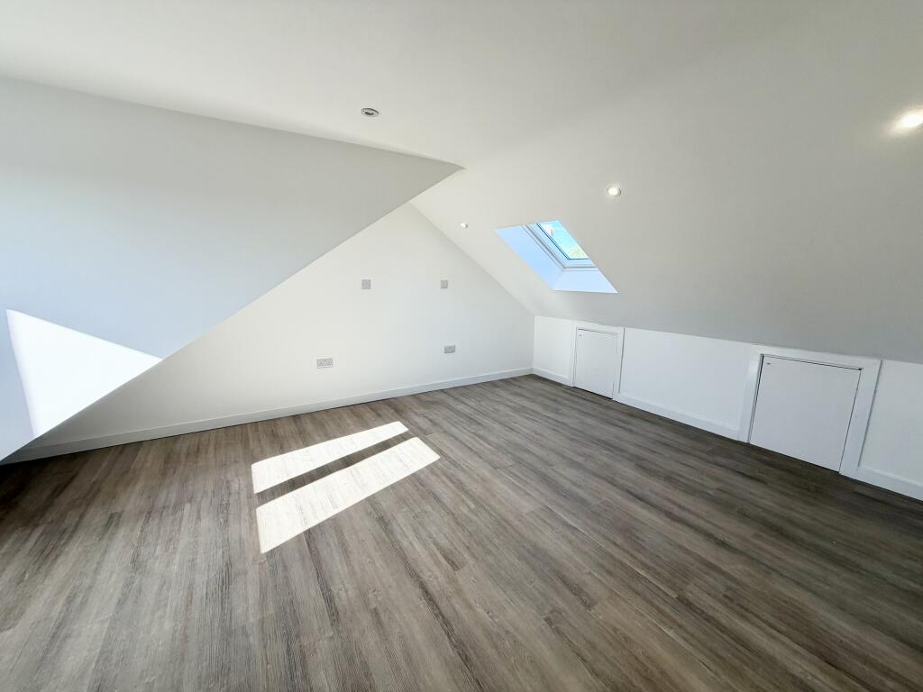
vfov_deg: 85.7
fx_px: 373
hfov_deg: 102.1
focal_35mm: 14
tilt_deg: -9.6
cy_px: 346
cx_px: 462
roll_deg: +0.2
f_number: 2.2
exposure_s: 1/176
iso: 50
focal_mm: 2.22
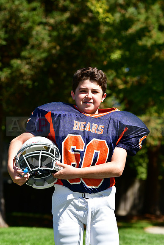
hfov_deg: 9.0
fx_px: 1045
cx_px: 82
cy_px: 122
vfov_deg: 13.4
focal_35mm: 153
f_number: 4.5
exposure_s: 1/2500
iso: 400
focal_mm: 102
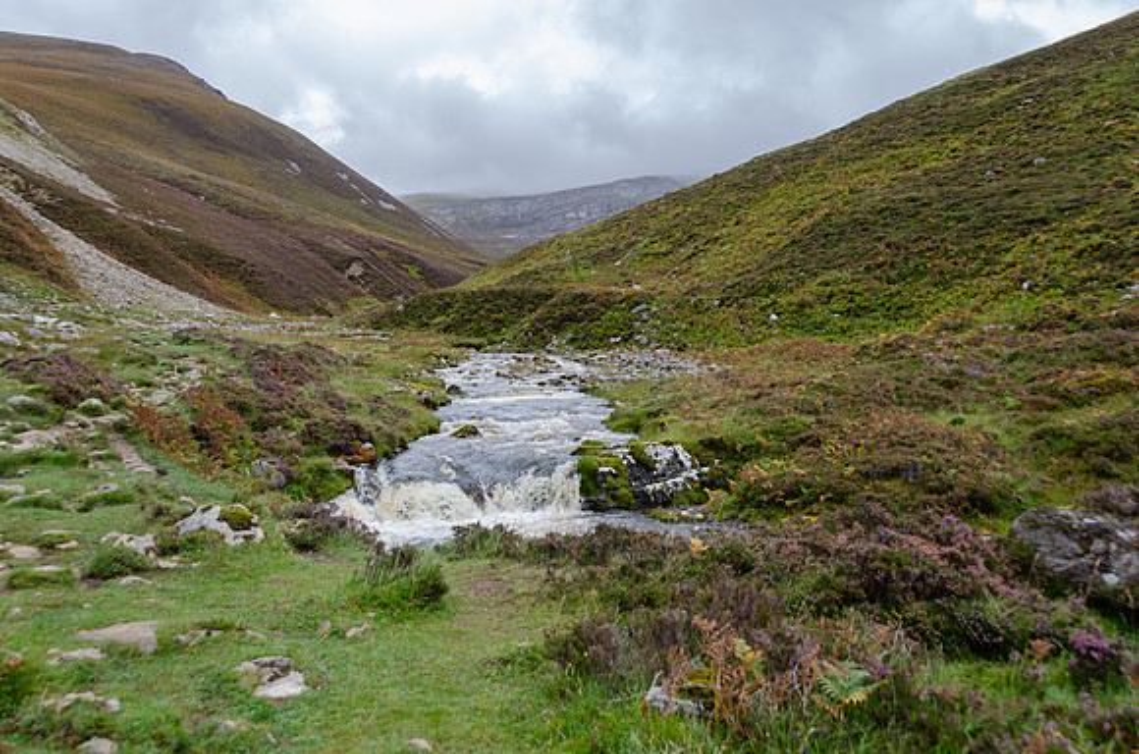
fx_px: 947
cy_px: 377
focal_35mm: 30
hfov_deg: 62.0
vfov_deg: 43.4
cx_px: 570
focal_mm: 20
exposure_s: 1/320
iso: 200
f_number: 5
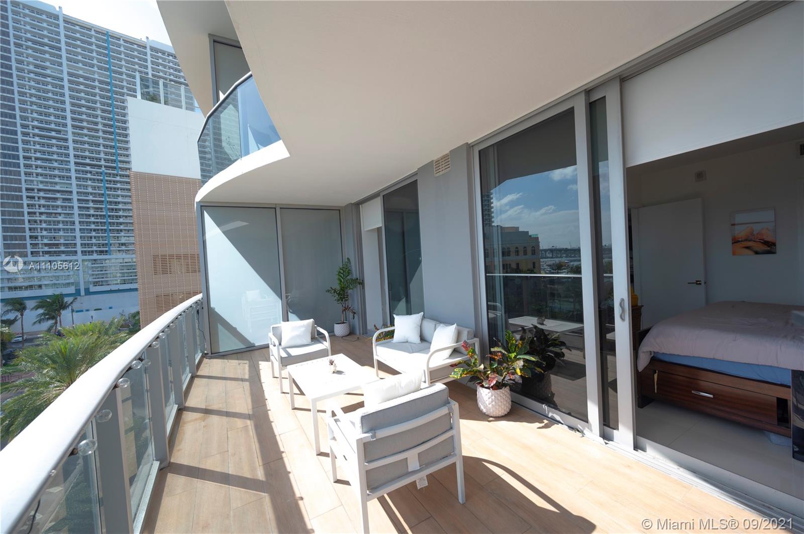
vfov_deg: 81.1
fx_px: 312
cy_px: 267
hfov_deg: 104.3
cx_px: 402
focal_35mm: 14
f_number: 7.1
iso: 100
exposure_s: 1/320
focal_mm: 14
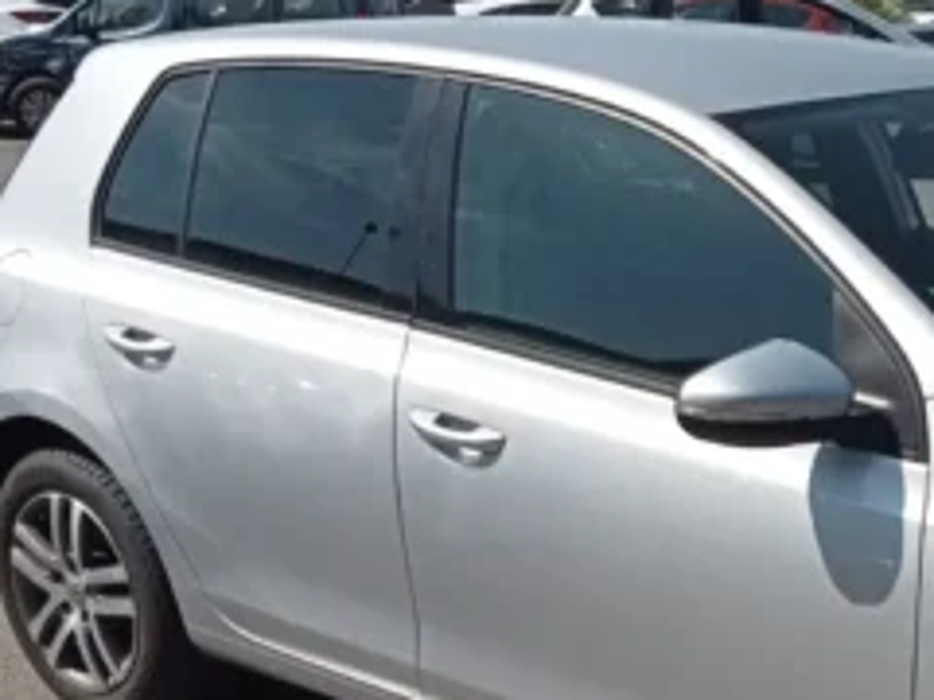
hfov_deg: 26.3
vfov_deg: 21.0
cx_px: 934
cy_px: 436
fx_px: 1889
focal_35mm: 70
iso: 100
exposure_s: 1/1761
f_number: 2.2
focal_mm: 3.46
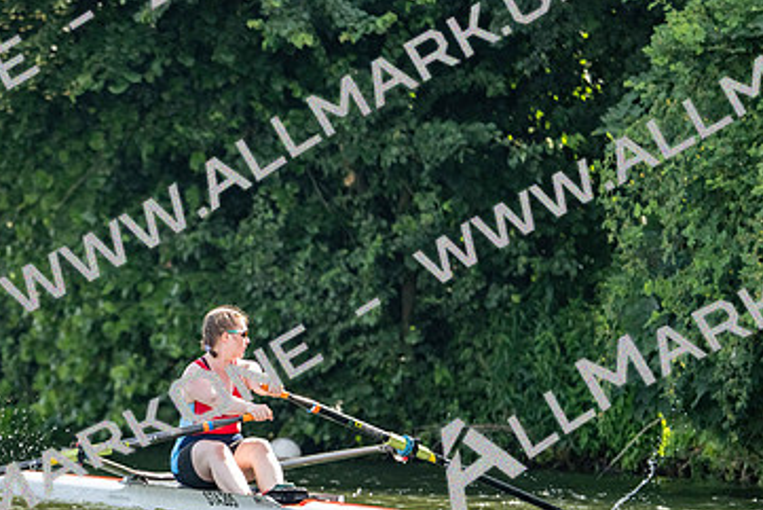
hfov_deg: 3.2
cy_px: 318
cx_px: 260
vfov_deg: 2.1
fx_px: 13612
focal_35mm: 642
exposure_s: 1/2500
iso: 1600
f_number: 4.5
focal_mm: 400
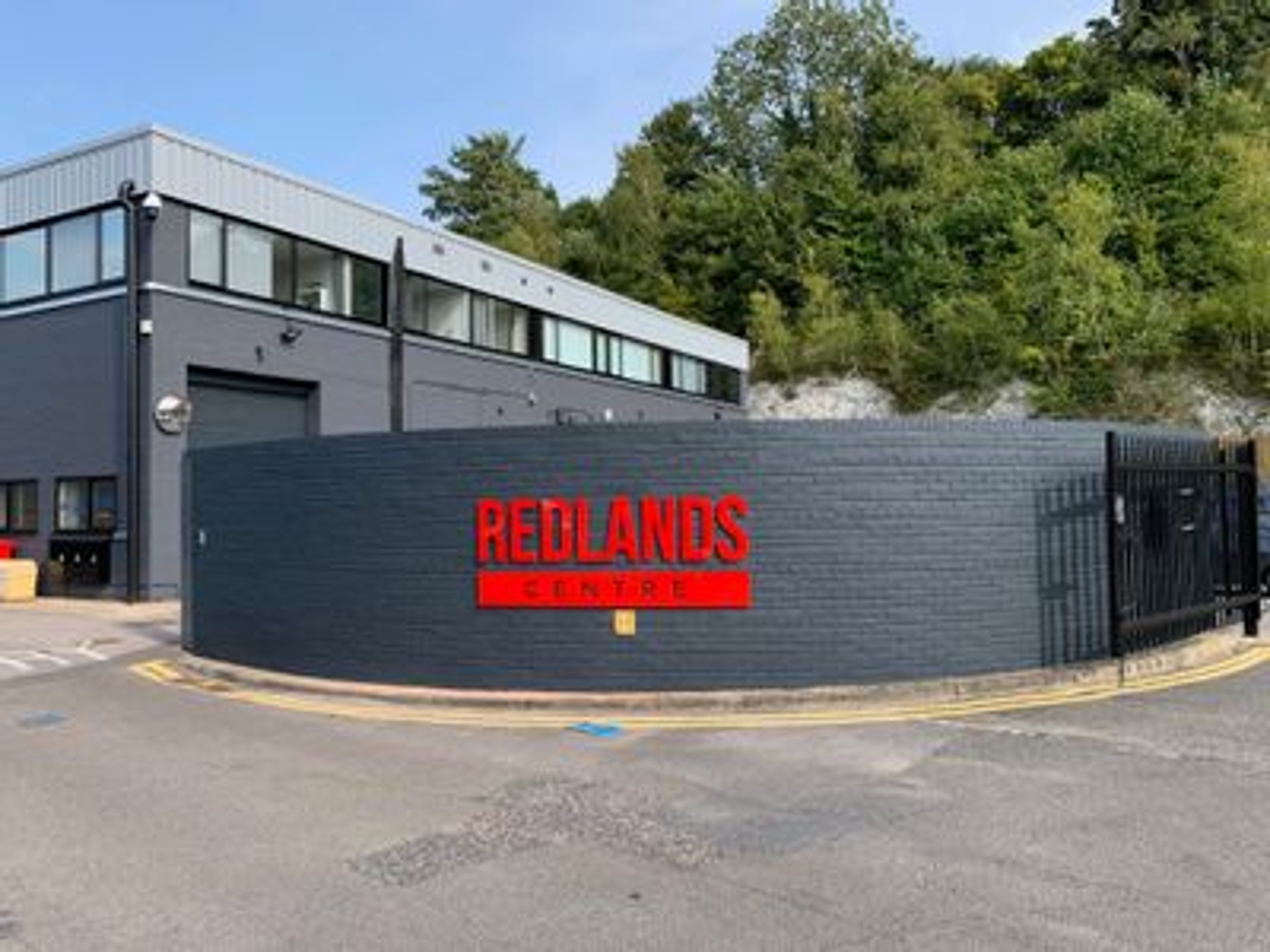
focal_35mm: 26
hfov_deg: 67.3
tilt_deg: +0.7
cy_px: 476
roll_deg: -0.1
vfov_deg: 53.1
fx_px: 954
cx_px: 635
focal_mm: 4.25
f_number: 1.8
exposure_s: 1/919
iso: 25
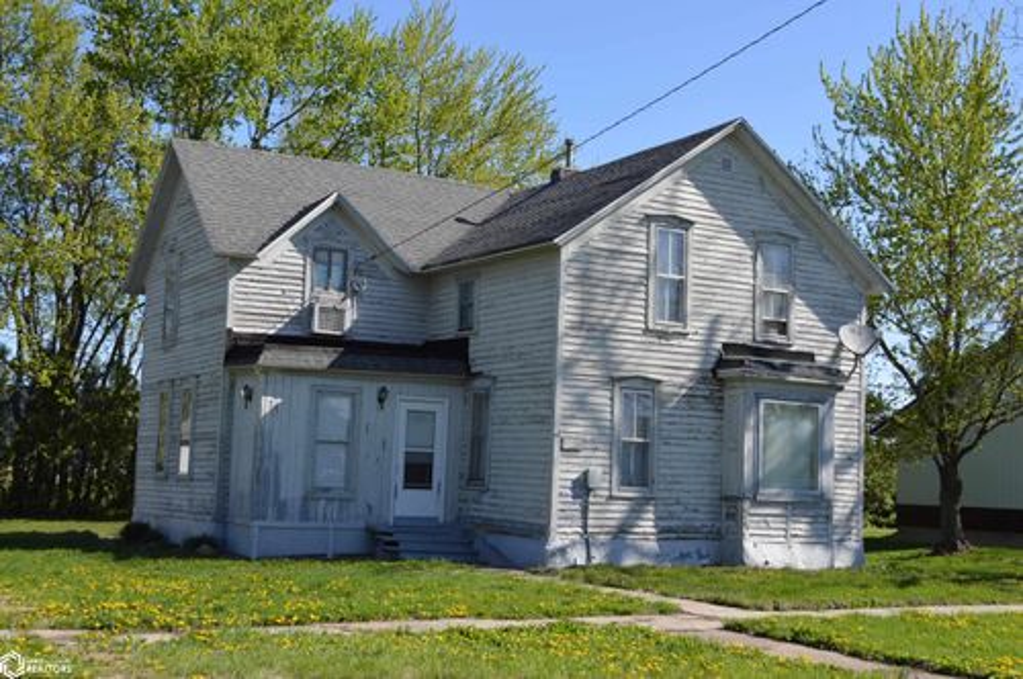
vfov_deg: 29.8
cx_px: 512
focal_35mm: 45
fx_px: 1277
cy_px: 340
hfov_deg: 43.7
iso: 100
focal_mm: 30
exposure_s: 1/200
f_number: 7.1
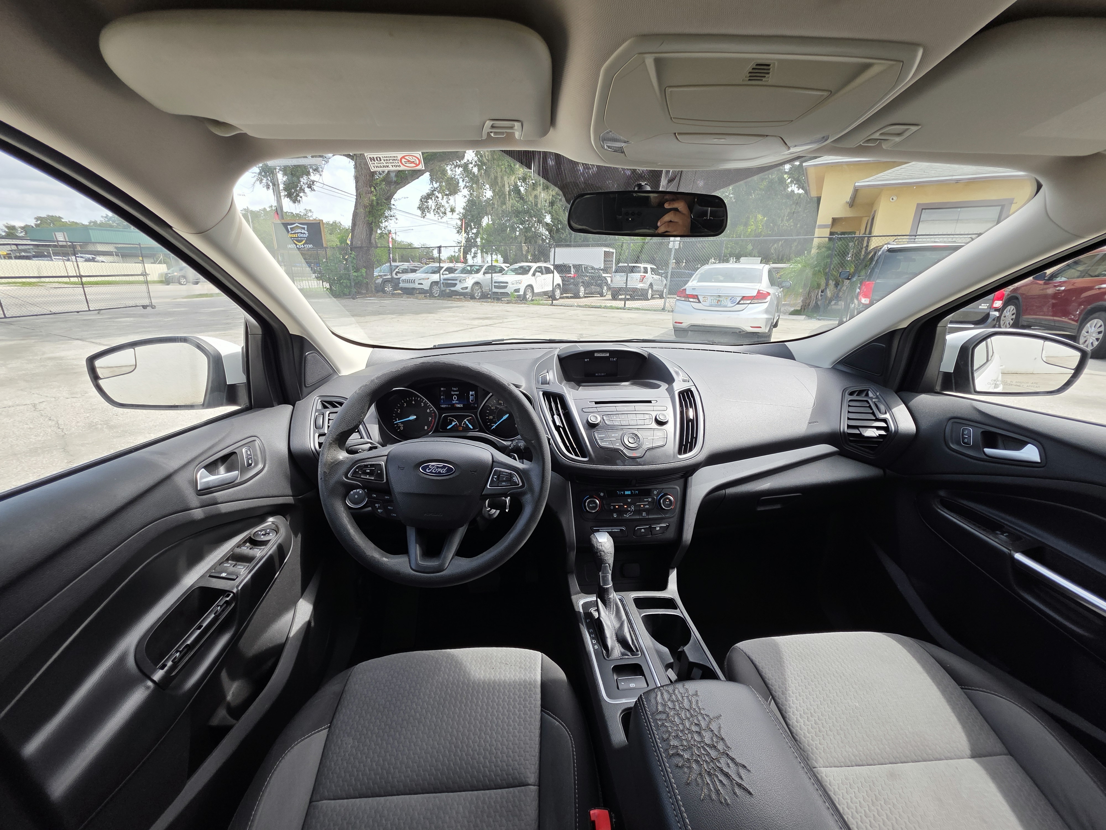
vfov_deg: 89.9
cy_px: 415
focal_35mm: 13
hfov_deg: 106.2
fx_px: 415
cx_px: 553
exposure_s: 1/420
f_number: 1.9
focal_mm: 2.2
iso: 40
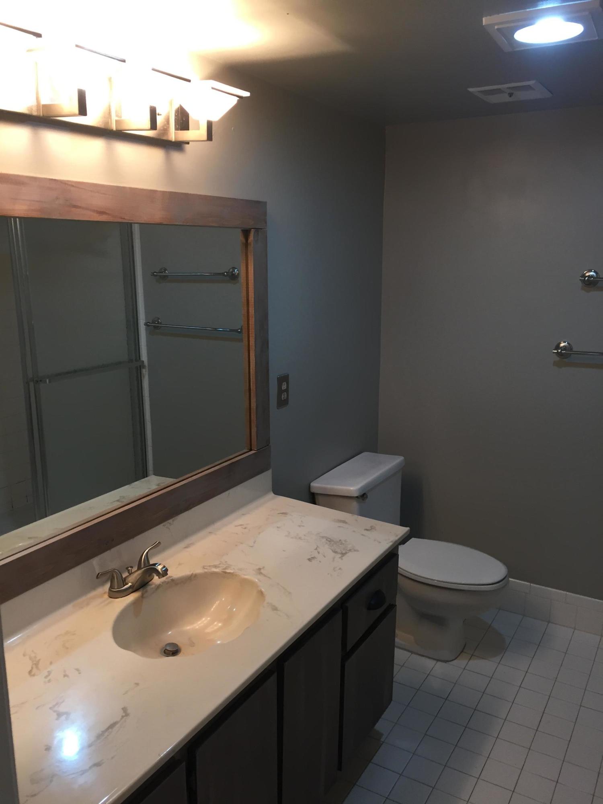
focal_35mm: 29
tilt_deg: -12.1
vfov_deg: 61.7
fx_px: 674
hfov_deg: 48.2
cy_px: 402
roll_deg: +0.0
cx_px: 302
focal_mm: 4.15
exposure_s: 1/30
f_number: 2.2
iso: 64
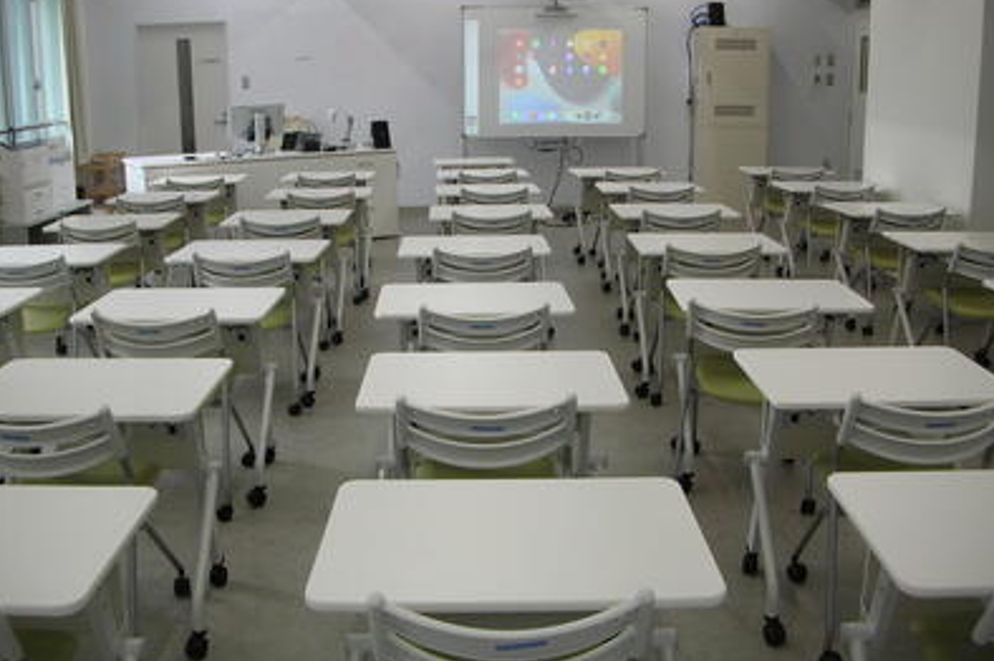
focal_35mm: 37
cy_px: 303
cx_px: 497
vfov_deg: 35.9
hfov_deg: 51.9
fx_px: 1021
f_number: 2.8
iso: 50
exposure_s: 1/56.5
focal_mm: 5.8
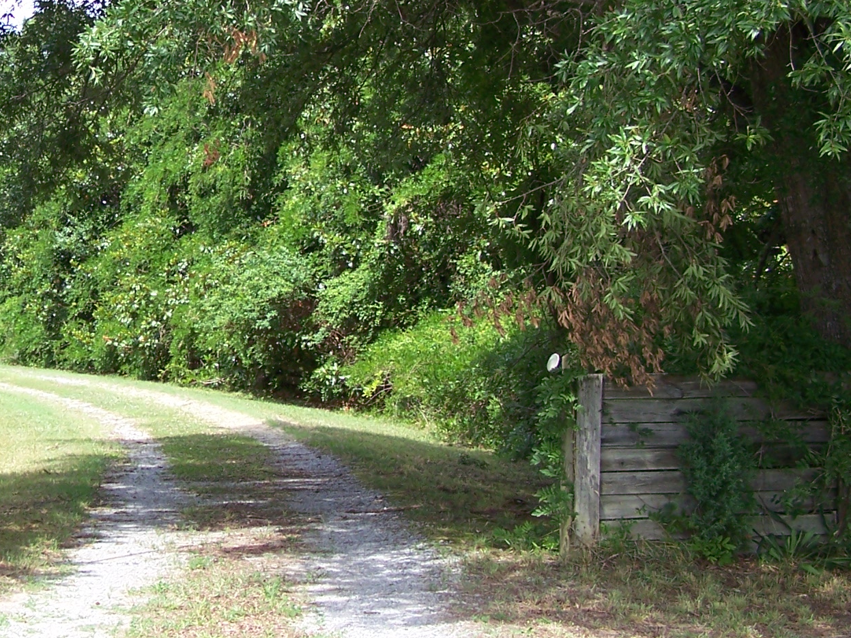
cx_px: 113
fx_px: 1942
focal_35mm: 79
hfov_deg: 24.1
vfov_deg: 18.7
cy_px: 287
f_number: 2.8
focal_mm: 6.3
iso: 64
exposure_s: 1/250
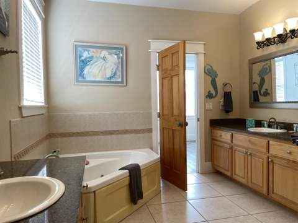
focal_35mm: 26
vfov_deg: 53.1
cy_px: 112
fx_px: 224
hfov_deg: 67.3
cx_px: 149
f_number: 1.6
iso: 40
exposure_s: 1/120
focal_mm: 4.2
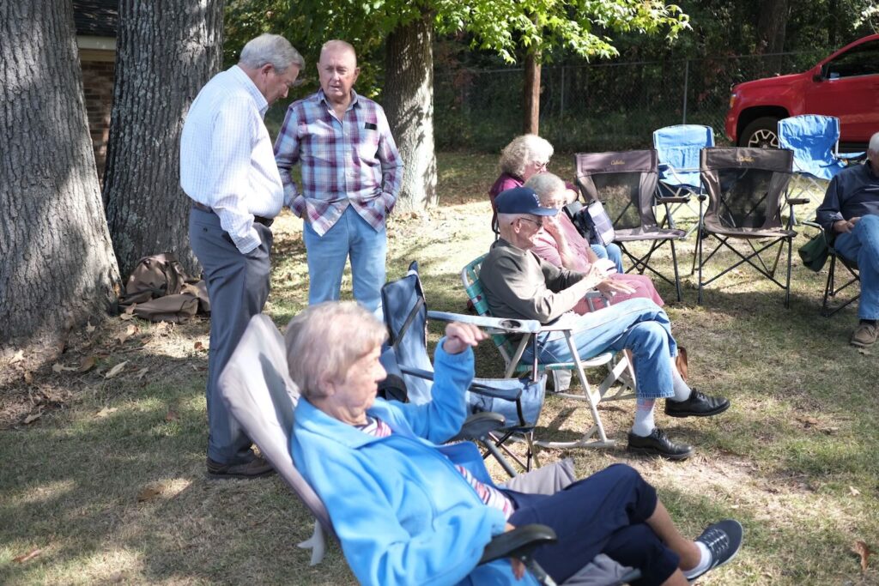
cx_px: 440
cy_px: 293
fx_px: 855
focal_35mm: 35
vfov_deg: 37.9
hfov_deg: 54.4
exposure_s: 1/500
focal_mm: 23
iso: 160
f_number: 2.2
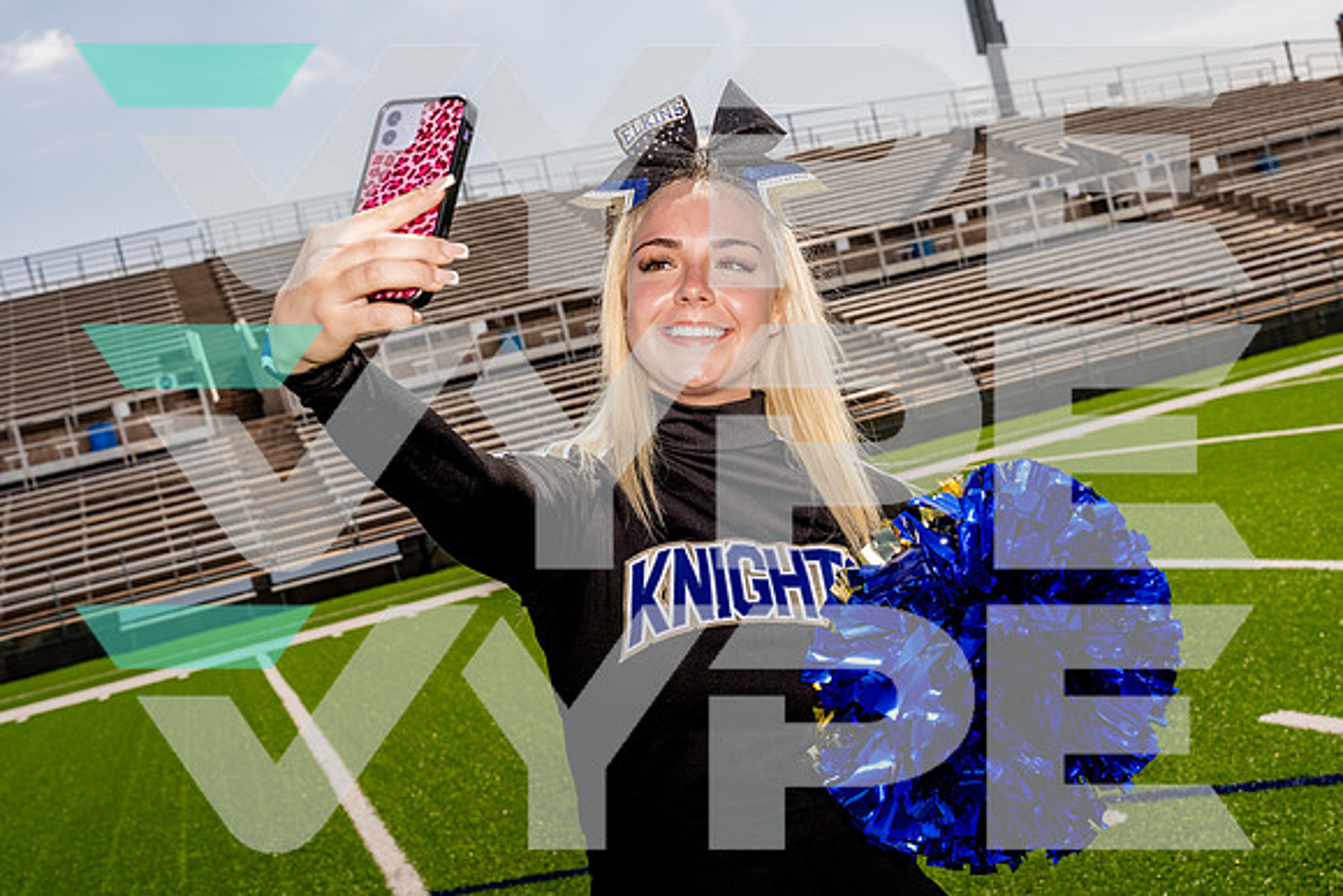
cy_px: 448
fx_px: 1791
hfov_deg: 41.1
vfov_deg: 28.1
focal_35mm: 48
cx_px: 672
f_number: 9
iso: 100
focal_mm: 48
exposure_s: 1/250
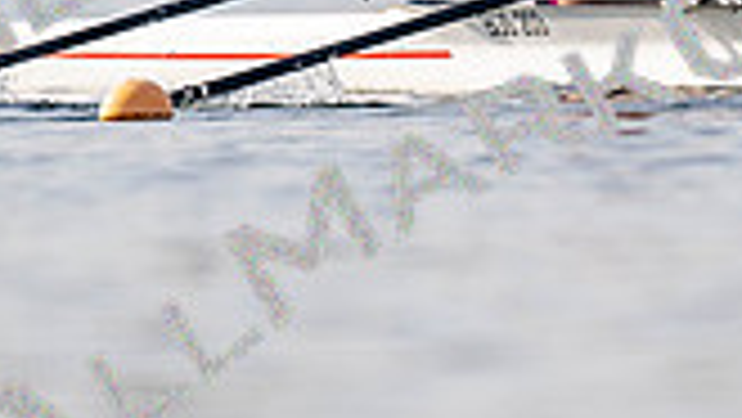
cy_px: -142
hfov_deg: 1.0
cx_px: 854
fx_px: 43522
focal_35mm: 2211
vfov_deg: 0.6
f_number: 4
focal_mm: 600
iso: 125
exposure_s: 1/2500
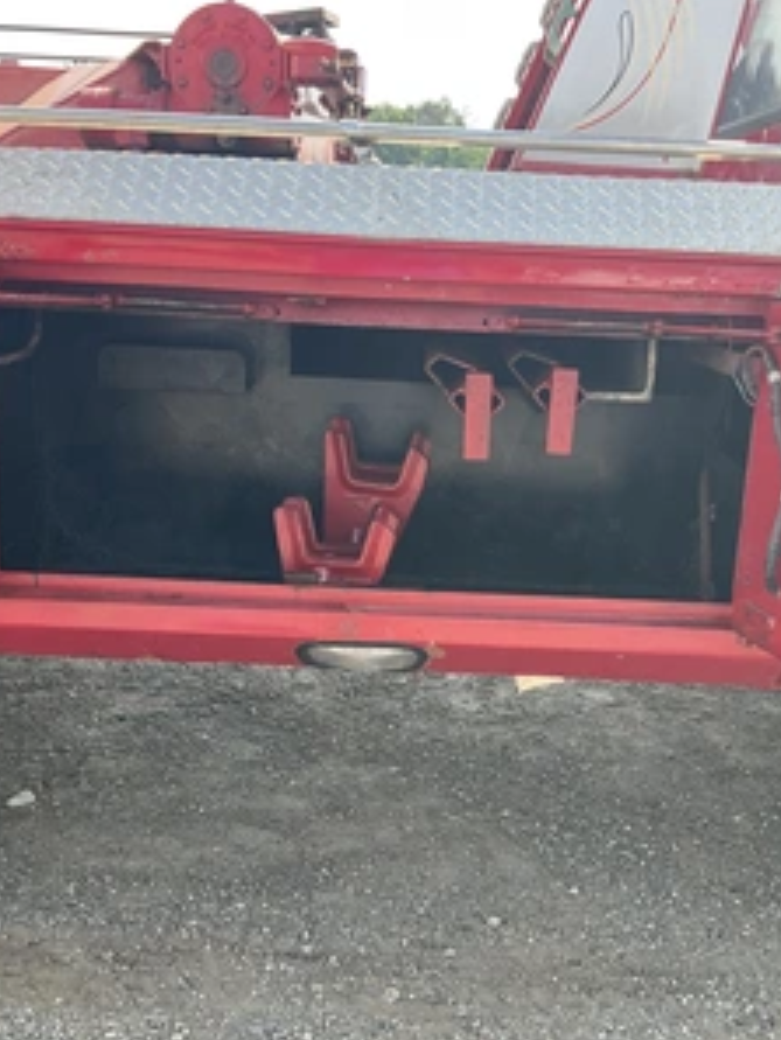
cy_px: 522
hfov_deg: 36.8
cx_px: 424
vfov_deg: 47.8
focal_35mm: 39
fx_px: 1172
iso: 25
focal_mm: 3
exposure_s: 1/249
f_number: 1.8
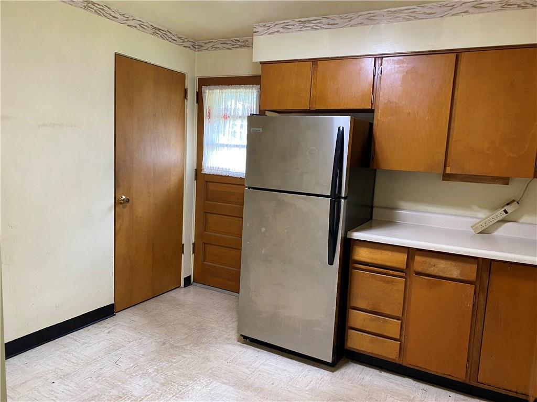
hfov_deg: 67.3
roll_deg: -1.8
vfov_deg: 53.1
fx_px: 403
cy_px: 201
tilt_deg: -8.5
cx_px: 268
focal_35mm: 26
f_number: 1.8
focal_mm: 4.25
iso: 200
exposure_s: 1/60
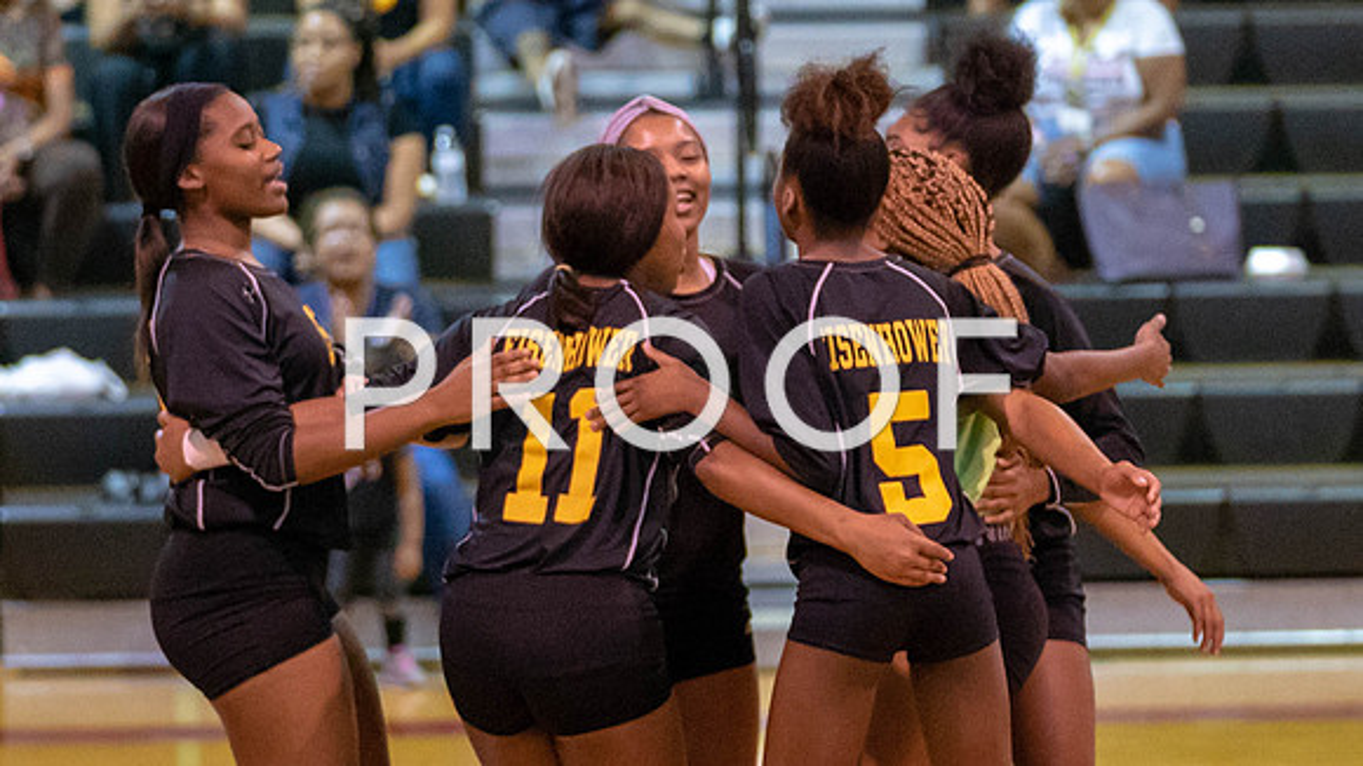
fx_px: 7720
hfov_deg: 10.1
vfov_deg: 5.7
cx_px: 687
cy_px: 565
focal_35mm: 214
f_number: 2.8
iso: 6400
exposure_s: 1/750
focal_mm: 116
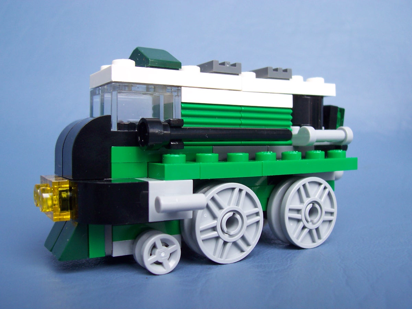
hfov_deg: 50.1
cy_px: 154
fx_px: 440
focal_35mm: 37
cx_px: 206
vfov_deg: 38.7
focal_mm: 5.6
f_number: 2.8
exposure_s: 1/180
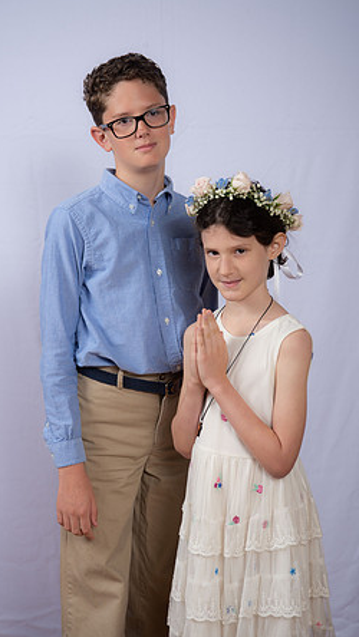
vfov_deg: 30.6
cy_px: 320
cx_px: 183
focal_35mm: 69
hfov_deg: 17.5
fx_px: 1167
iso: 250
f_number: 8
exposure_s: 1/160
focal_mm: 65
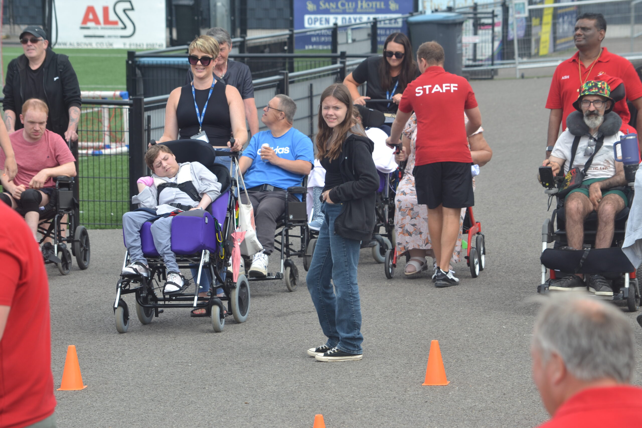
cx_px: 321
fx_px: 3477
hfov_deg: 10.5
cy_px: 214
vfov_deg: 7.0
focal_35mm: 195
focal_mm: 130
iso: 100
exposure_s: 1/160
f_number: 8
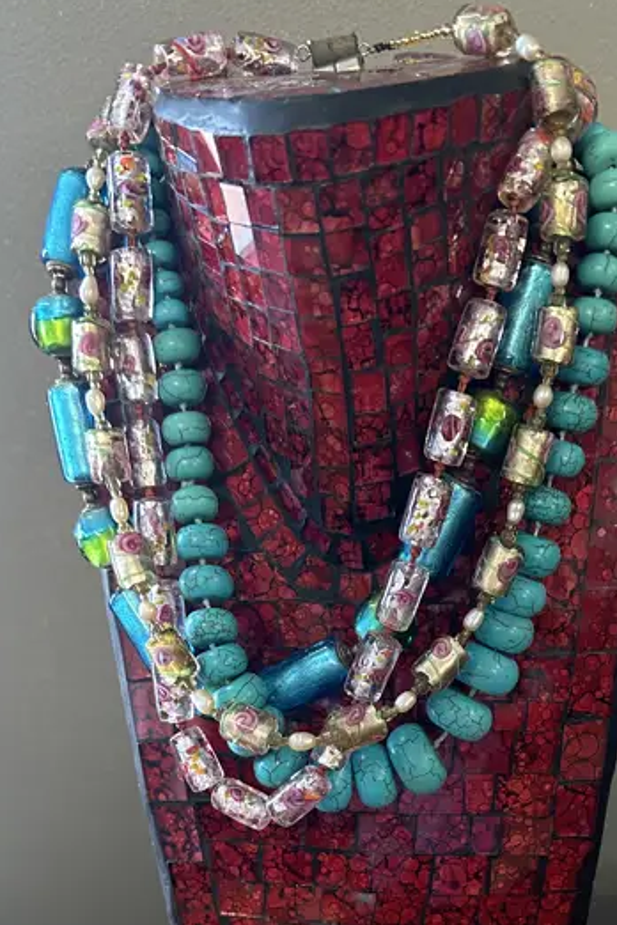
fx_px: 1260
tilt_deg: -31.1
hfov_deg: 27.5
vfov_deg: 37.1
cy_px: 874
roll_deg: +0.3
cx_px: 362
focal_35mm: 49
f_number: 1.78
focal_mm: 6.86
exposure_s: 1/50
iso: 250
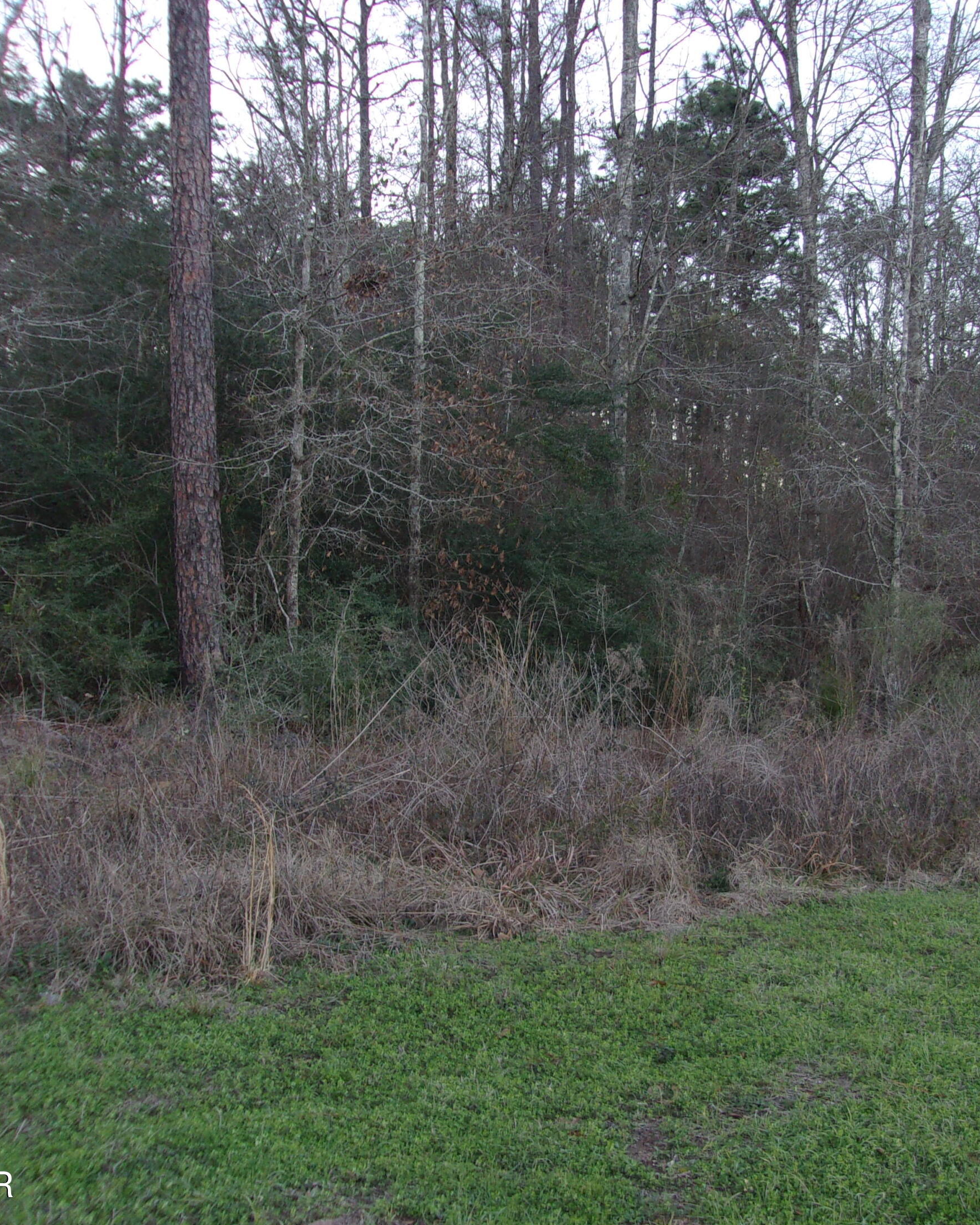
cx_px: 639
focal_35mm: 36
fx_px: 1305
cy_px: 615
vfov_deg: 50.3
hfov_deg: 40.7
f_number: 3
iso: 80
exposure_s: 1/42
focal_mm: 4.9
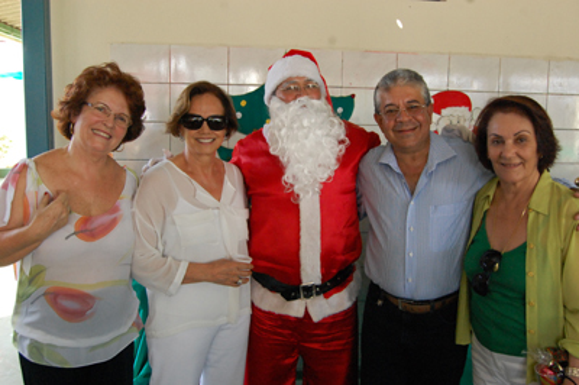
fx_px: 530
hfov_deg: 57.3
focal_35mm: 33
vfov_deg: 39.9
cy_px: 192
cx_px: 290
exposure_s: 1/160
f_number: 7.1
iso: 1600
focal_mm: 22
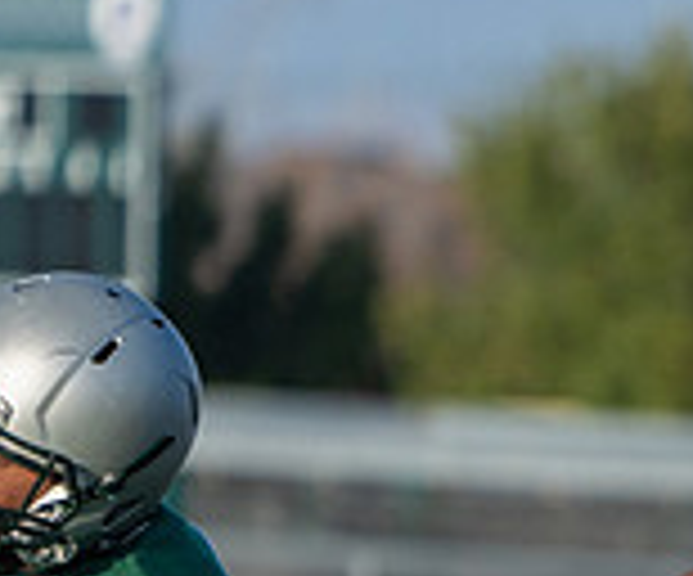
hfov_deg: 1.2
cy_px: 936
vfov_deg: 1.0
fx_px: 32509
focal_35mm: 1561
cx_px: 1756
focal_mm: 294
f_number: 5.6
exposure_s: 1/1250
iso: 250
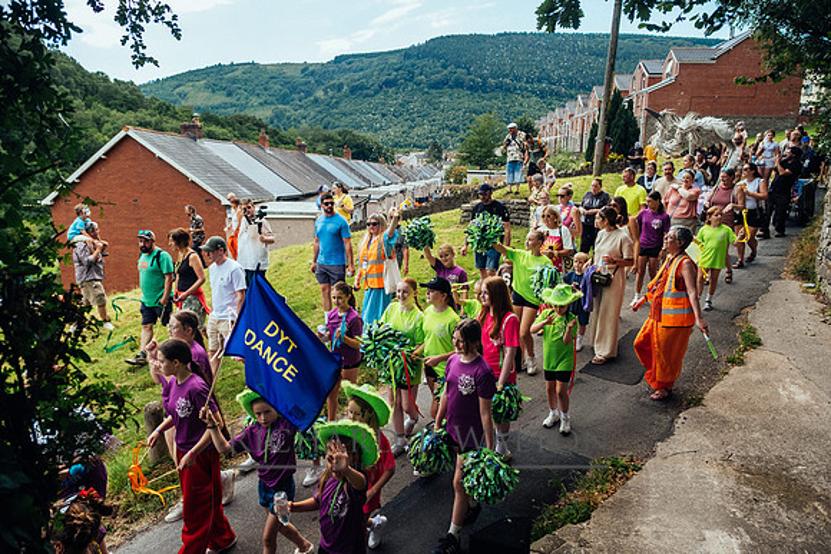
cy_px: 277
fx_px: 562
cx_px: 419
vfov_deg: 52.5
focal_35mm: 24
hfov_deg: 72.9
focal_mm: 16
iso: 800
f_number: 3.2
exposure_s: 1/800
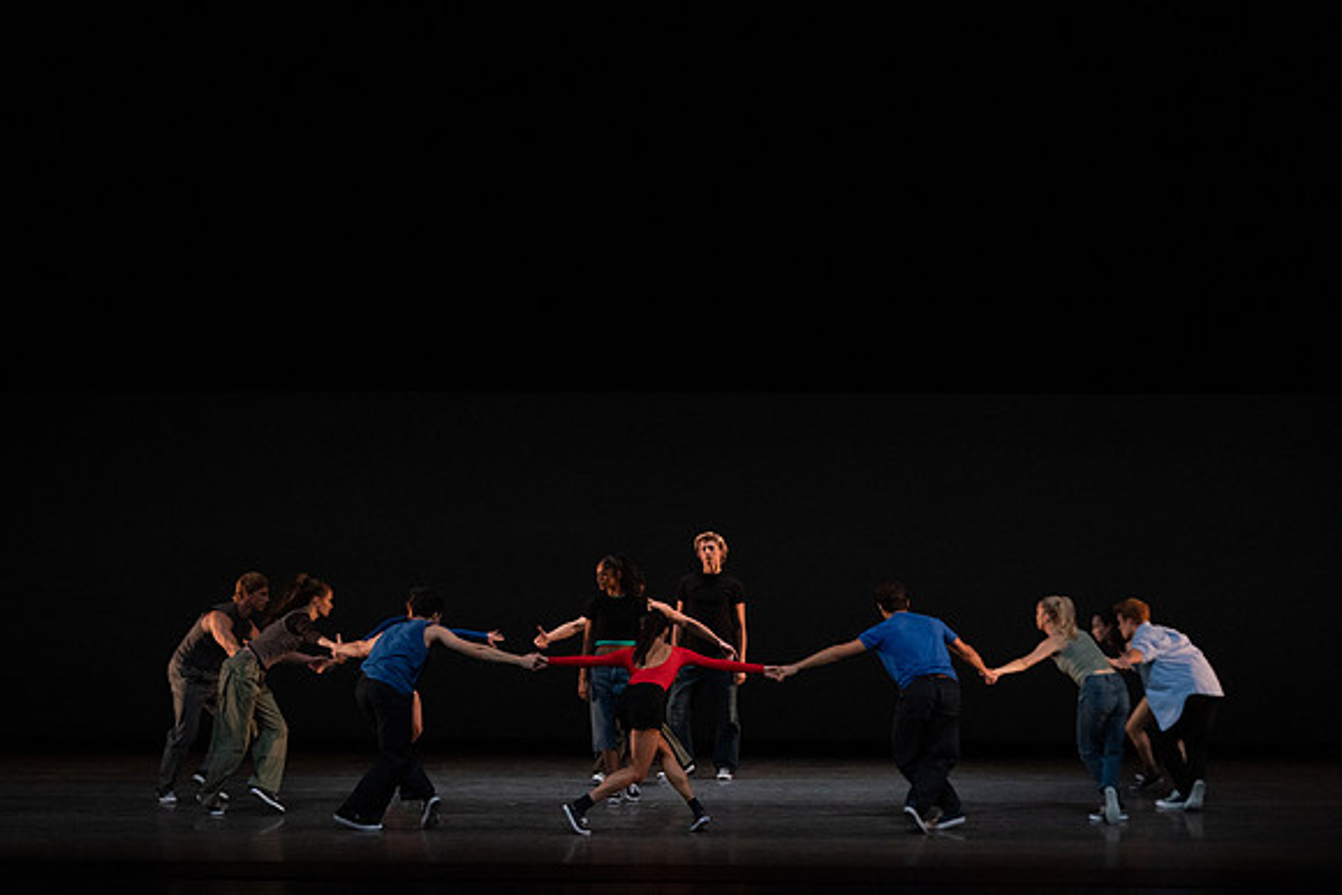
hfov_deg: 19.5
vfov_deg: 13.0
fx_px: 3915
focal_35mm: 105
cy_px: 448
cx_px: 671
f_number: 5
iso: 8000
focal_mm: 105
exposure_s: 1/400
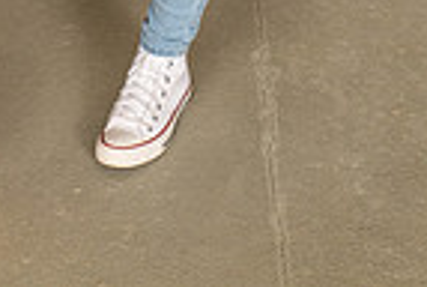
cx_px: 99
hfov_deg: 14.8
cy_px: -383
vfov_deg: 9.1
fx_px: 1640
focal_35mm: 138
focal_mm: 44
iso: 500
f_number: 7.1
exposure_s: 1/250
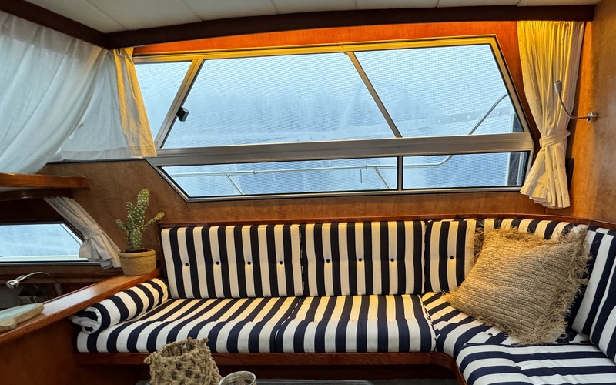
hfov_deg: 87.1
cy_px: 281
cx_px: 363
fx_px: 319
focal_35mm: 19
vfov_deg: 59.4
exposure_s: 1/60
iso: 400
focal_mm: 2.22
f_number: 2.2
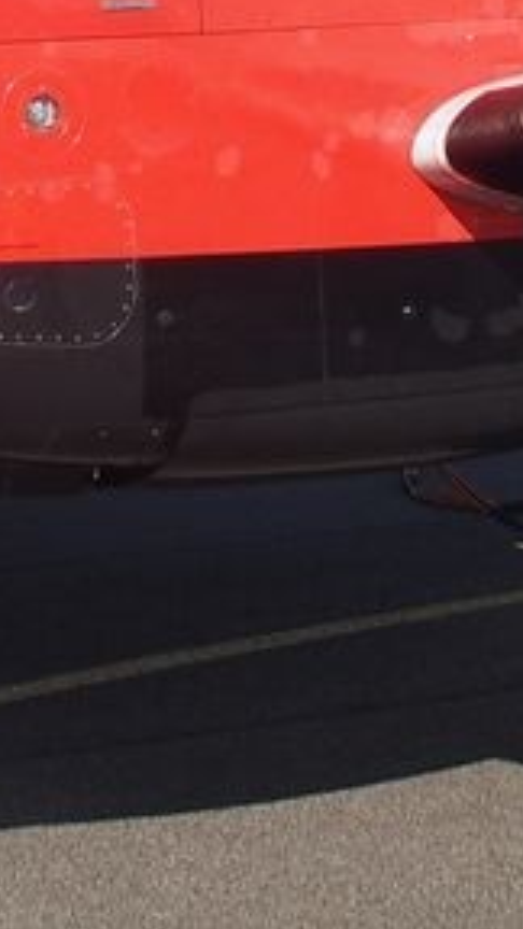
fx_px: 2613
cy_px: -277
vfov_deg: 18.7
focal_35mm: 106
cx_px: 310
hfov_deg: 11.4
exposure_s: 1/800
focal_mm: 6
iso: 100
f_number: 4
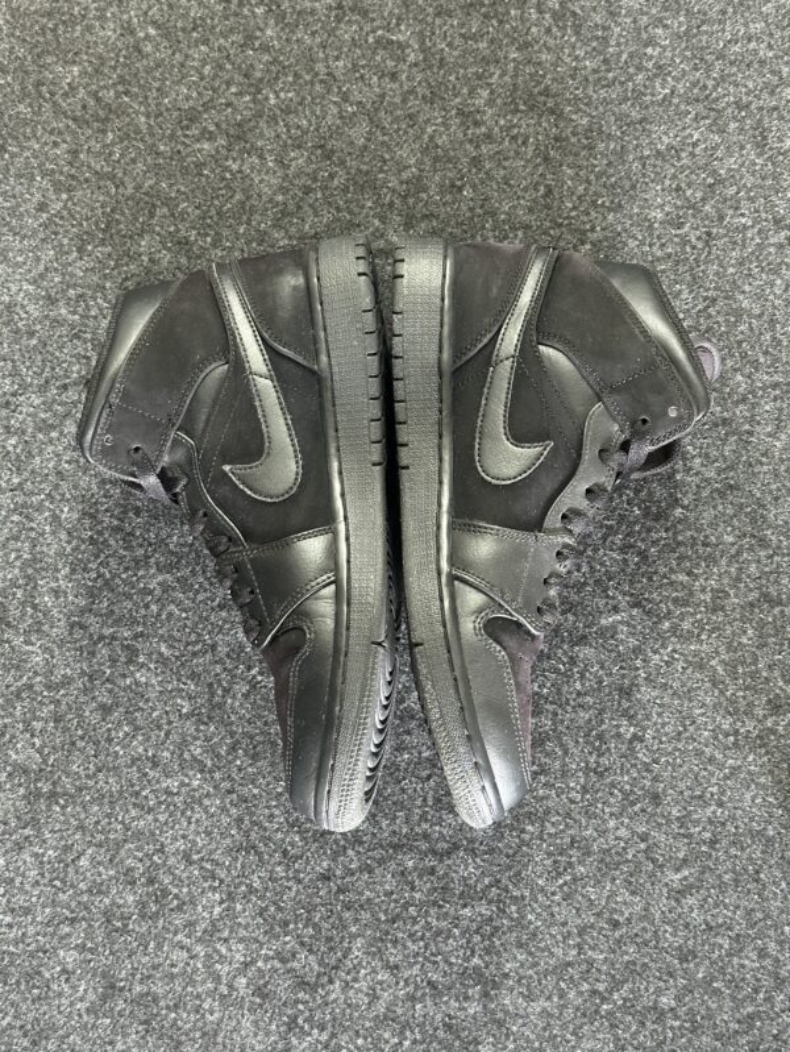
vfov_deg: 39.6
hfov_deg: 30.3
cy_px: 526
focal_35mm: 48
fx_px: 1459
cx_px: 395
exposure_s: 1/25
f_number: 1.78
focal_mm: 6.86
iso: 400
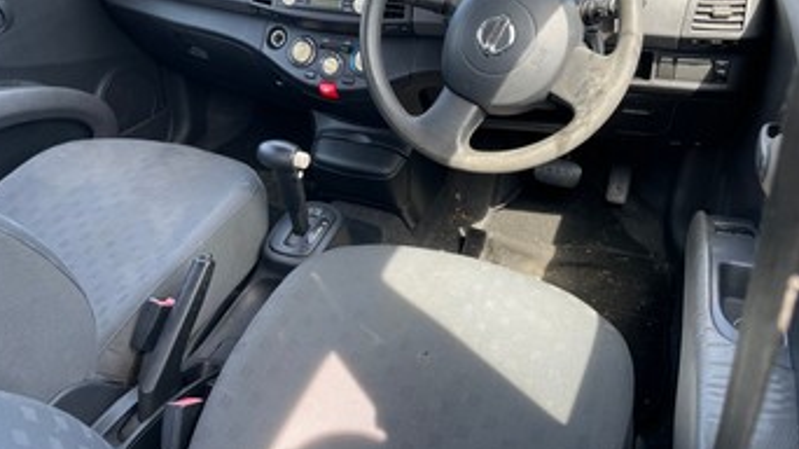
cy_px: 152
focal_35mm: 29
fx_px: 614
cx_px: 395
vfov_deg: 39.7
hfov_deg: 66.1
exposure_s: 1/125
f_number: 1.6
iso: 32
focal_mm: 4.2
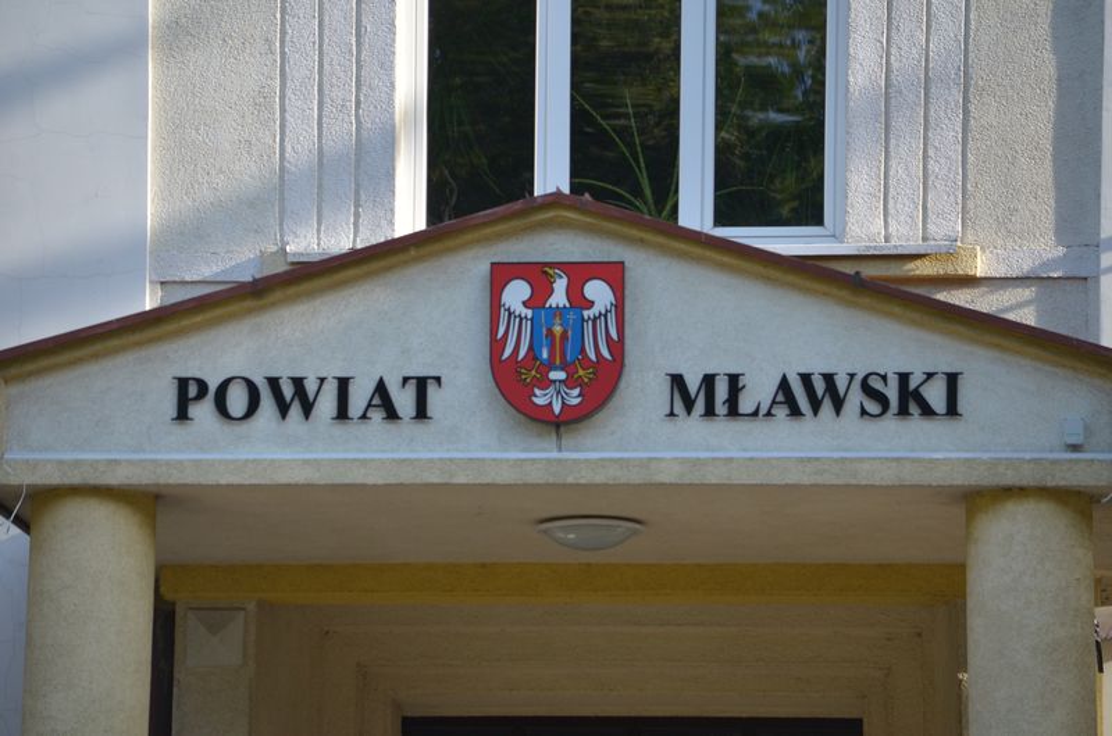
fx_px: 6936
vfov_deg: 6.1
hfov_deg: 9.2
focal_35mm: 225
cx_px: 556
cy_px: 368
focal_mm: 150
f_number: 4.8
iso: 400
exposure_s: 1/800
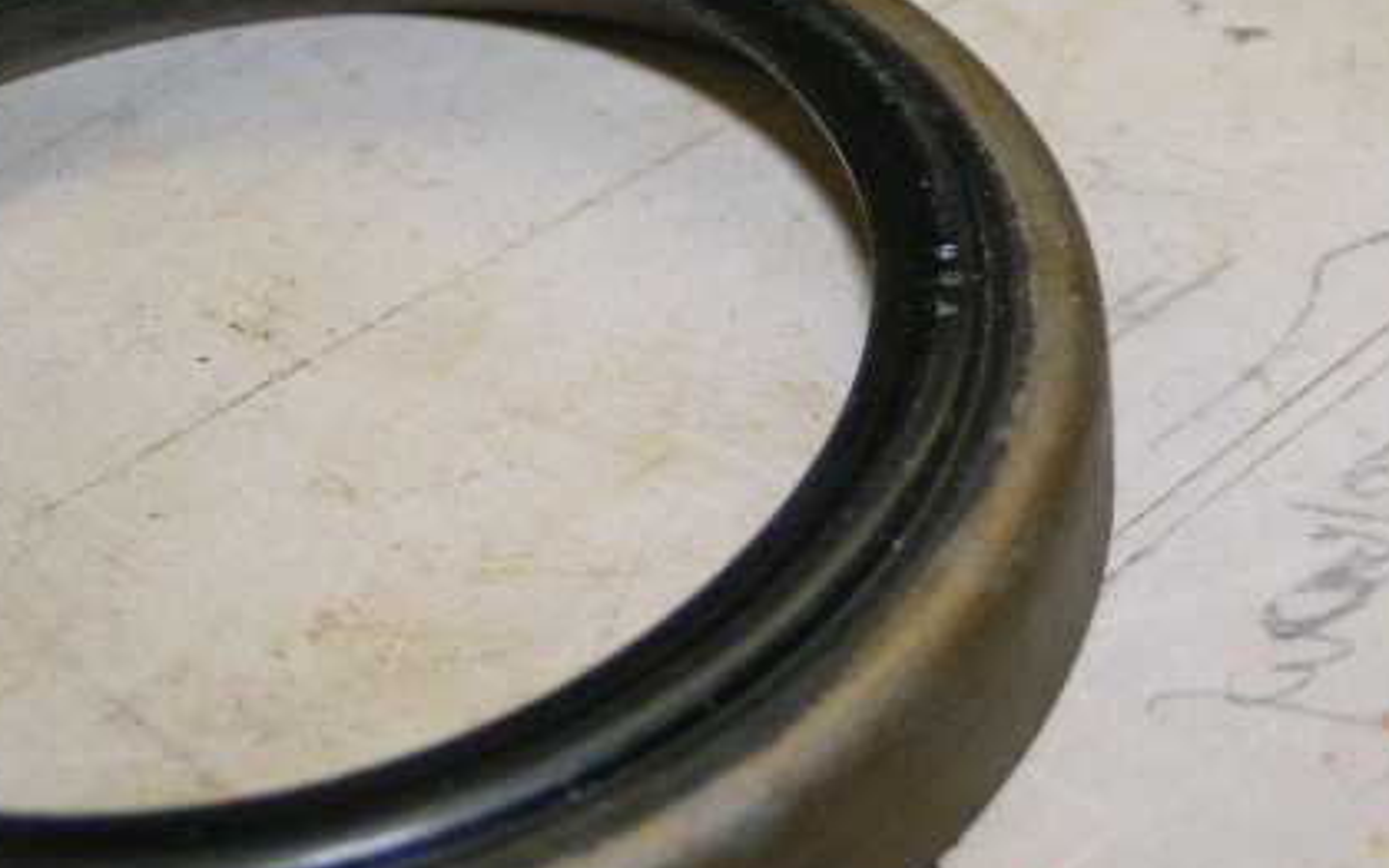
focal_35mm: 102
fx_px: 3862
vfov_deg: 12.8
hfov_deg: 20.4
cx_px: 852
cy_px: 169
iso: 200
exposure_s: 1/60
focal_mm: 9.7
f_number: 3.2
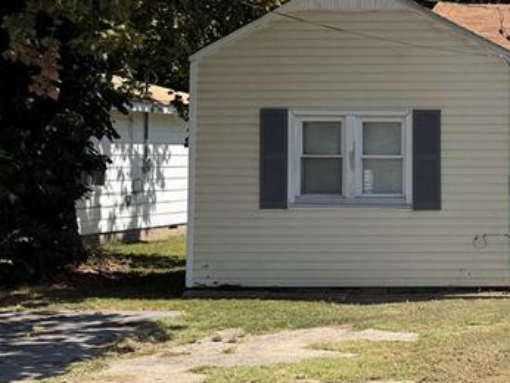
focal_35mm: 71
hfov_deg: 23.7
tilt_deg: +0.0
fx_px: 1047
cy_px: 161
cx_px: 687
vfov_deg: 20.7
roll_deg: +0.6
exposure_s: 1/3759
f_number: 1.78
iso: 80
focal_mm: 6.76
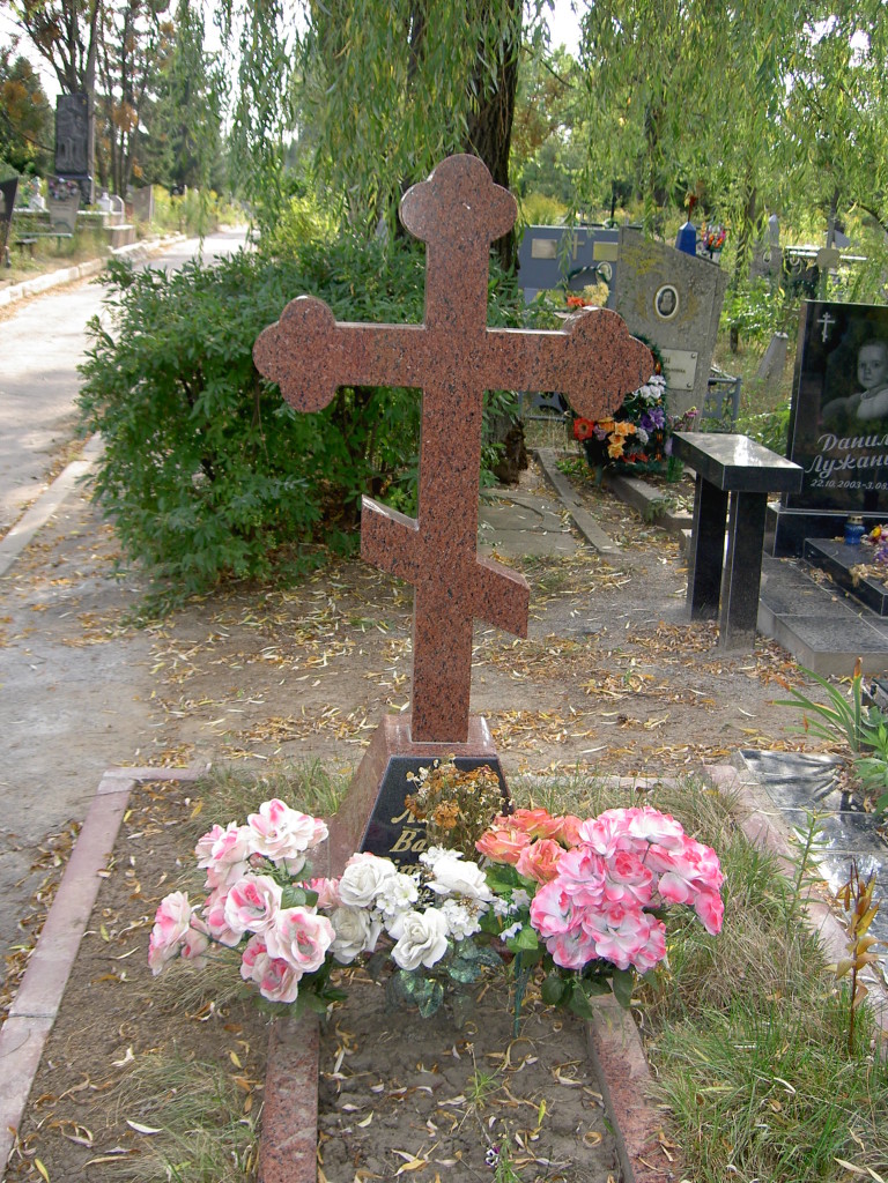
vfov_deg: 47.9
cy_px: 592
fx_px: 1334
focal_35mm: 39
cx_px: 444
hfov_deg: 36.8
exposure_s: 1/125
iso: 100
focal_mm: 8
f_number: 2.8
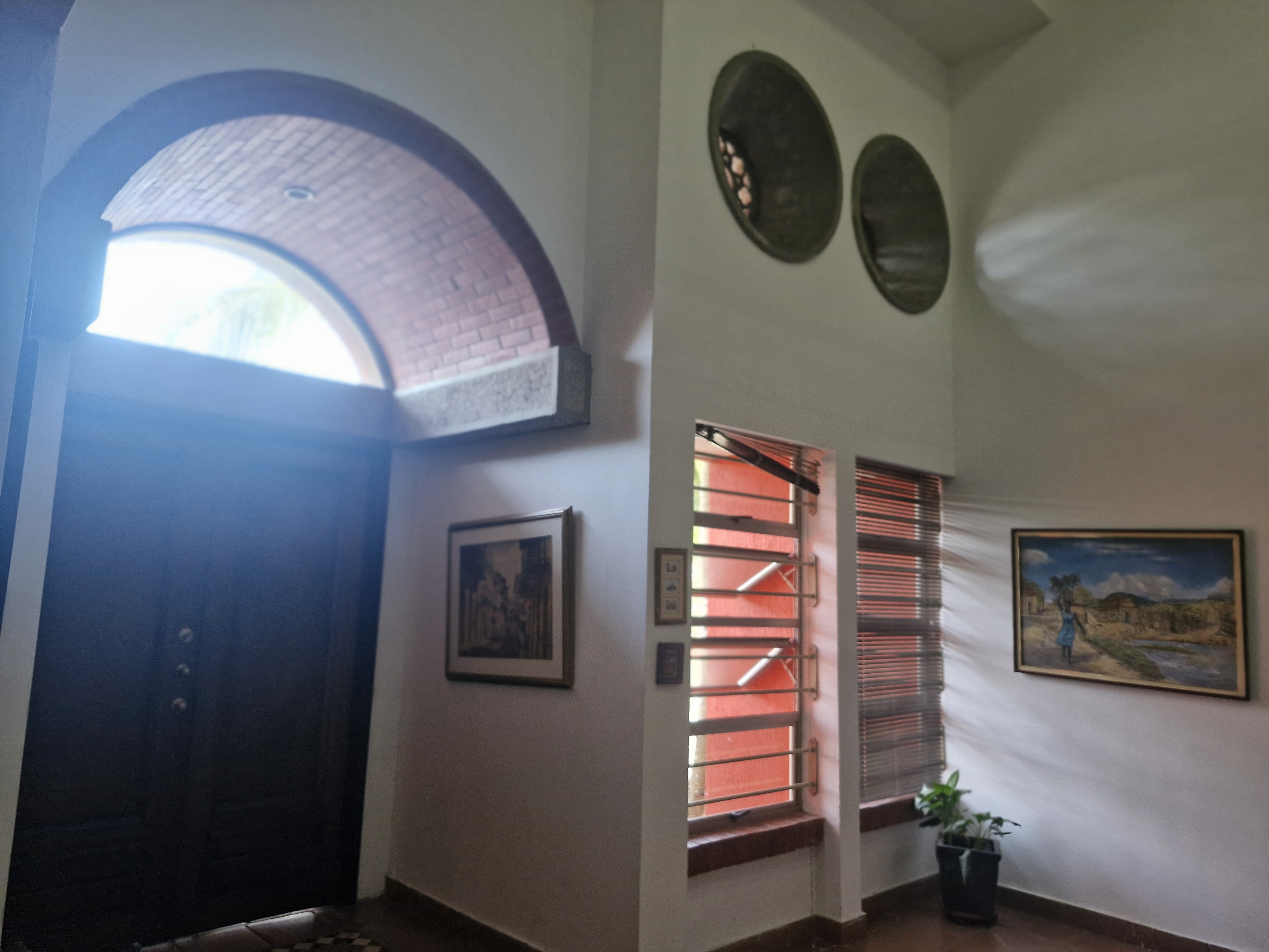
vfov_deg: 58.9
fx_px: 843
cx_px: 634
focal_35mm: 23
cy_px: 476
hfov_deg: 73.9
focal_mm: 5.54
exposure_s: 1/120
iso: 500
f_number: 1.8
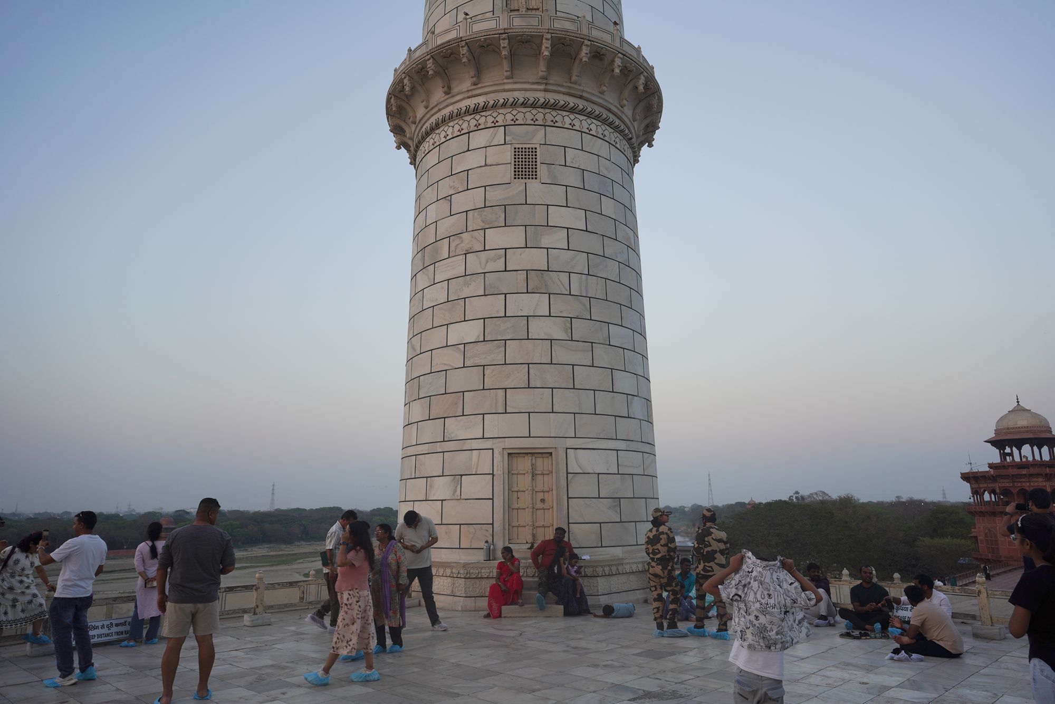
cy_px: 352
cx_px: 528
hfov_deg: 73.7
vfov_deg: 53.1
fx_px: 703
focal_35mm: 24
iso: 100
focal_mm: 24
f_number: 6.3
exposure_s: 1/100
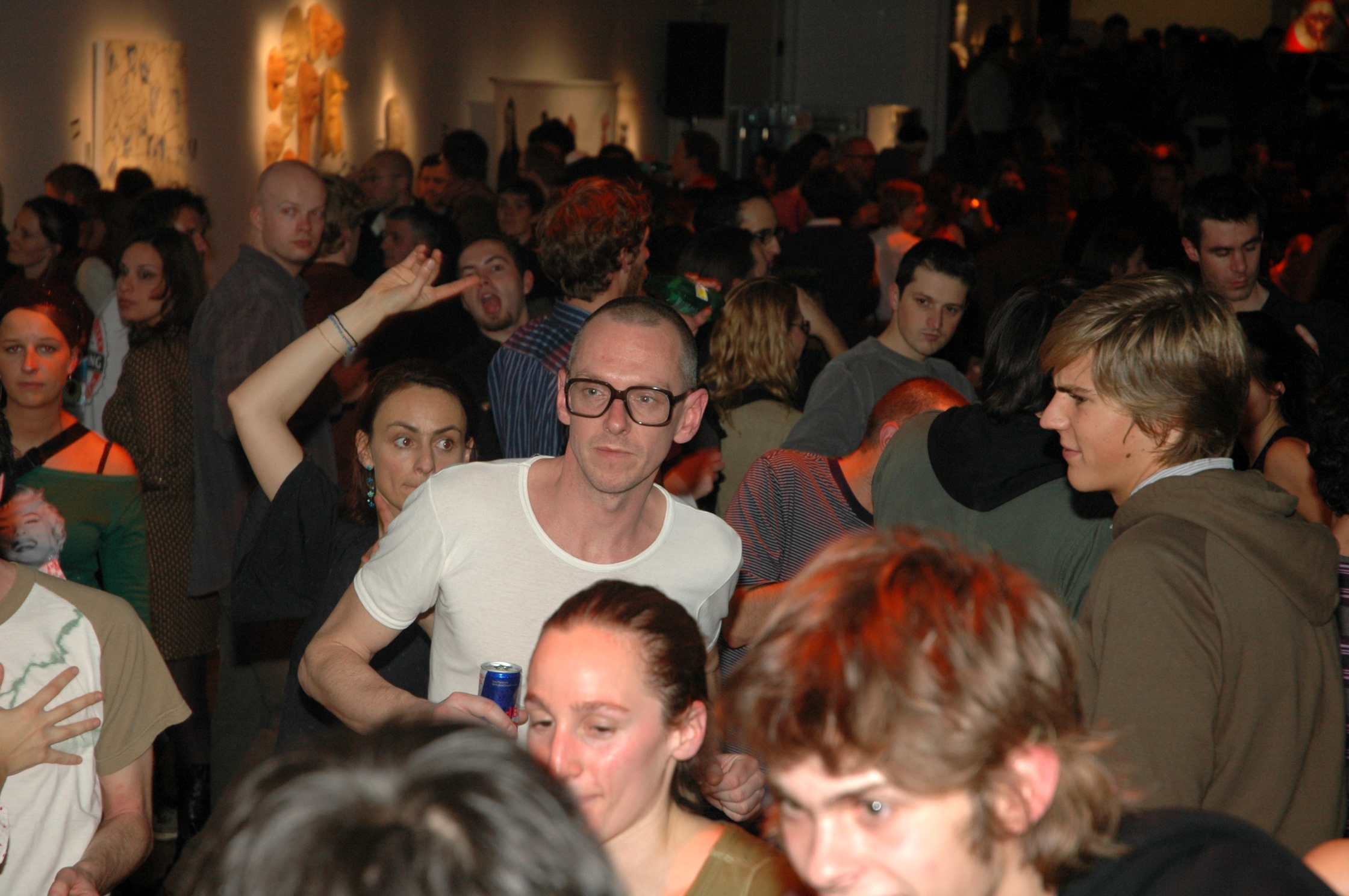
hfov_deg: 21.9
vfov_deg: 14.7
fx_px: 3481
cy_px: 448
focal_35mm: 93
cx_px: 674
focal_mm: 62
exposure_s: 1/60
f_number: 5
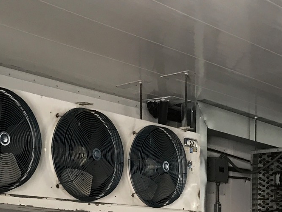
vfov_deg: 16.5
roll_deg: +0.1
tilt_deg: -1.0
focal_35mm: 85
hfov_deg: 22.9
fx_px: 692
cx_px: 196
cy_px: 272
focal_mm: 3.99
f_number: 1.8
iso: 40
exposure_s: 1/24
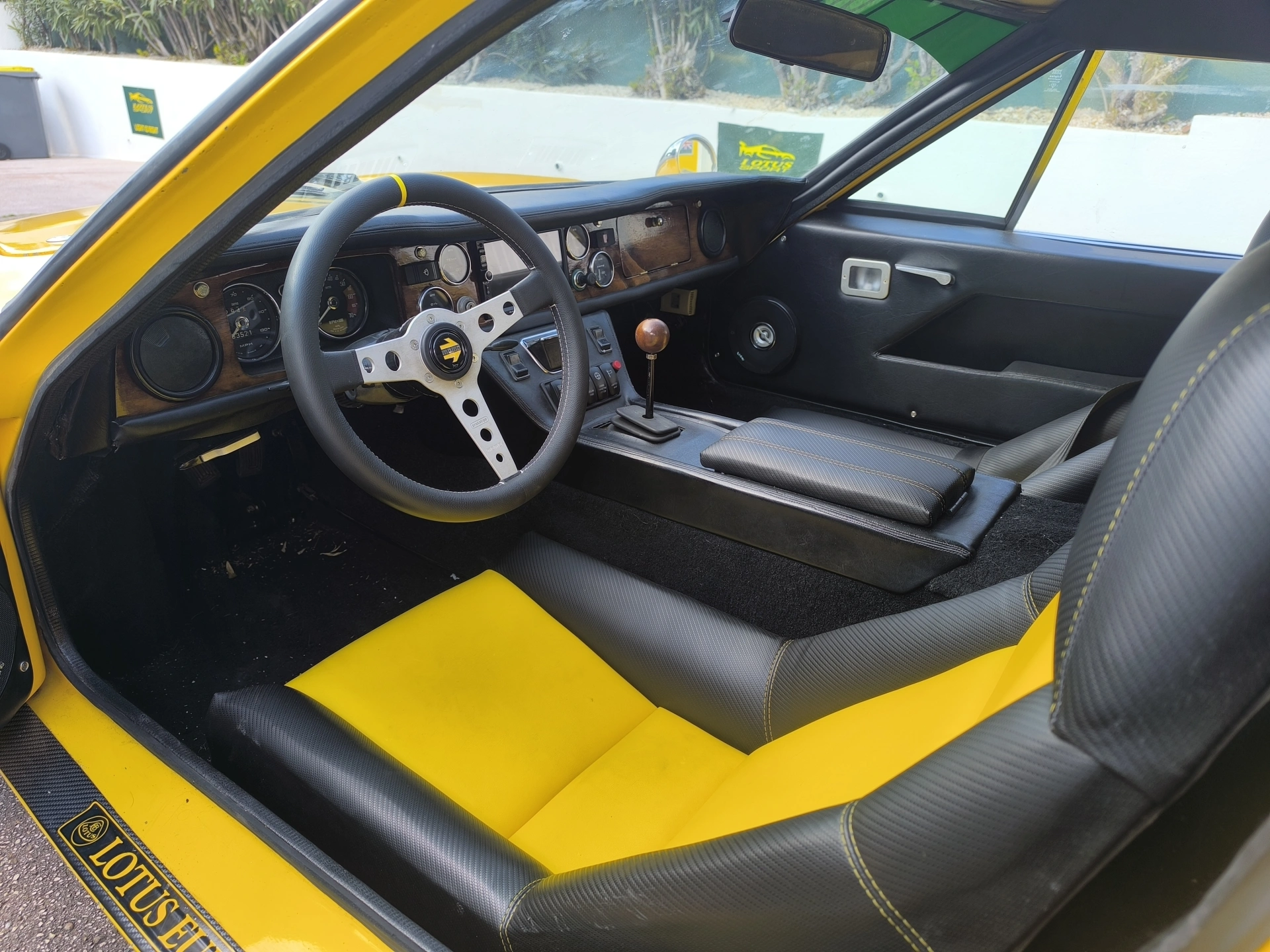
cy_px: 476
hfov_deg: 73.9
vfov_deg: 58.9
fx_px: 844
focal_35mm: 23
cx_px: 635
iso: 50
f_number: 1.65
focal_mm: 6.14
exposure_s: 1/129
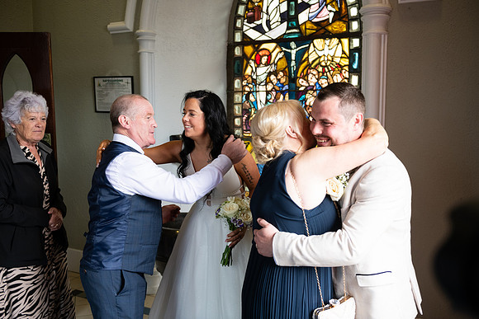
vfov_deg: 37.9
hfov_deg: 54.4
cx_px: 240
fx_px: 466
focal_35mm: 35
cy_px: 160
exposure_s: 1/160
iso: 640
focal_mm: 35
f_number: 3.5
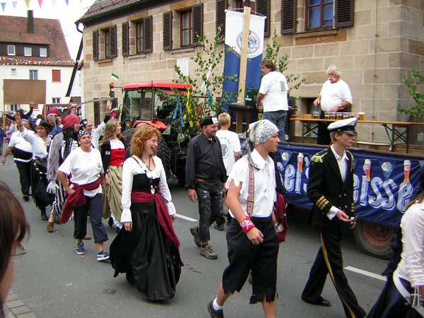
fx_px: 441
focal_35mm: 36
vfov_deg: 39.7
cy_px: 159
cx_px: 212
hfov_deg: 51.4
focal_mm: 4.7
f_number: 2.6
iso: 50
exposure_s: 1/186
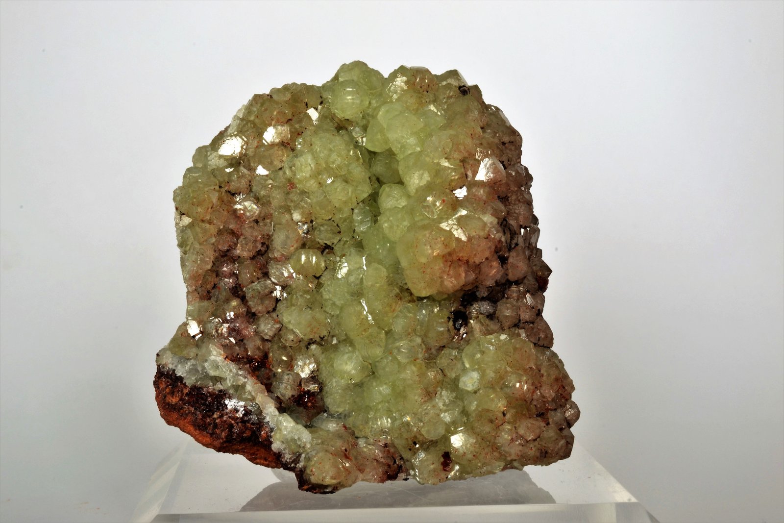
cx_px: 392
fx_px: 1307
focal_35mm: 60
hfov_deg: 33.4
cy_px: 262
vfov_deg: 22.6
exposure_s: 1.6
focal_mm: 40
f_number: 25
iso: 100
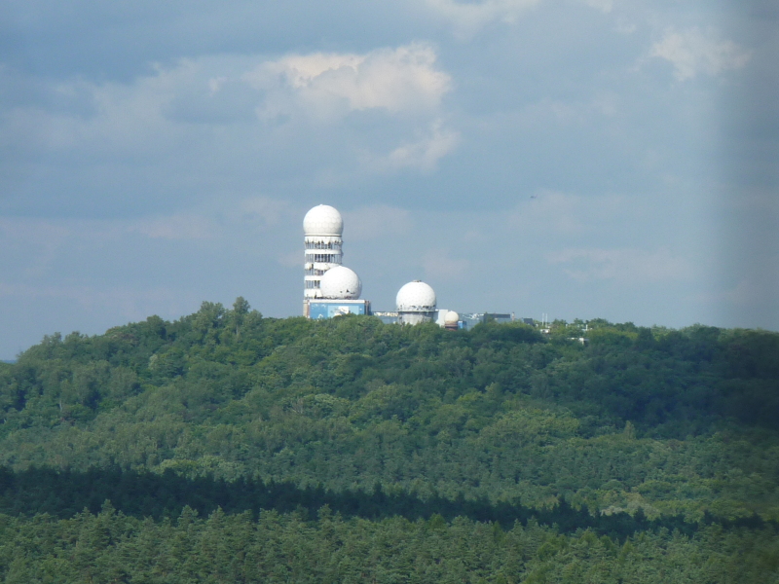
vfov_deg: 3.7
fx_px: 9137
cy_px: 292
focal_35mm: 406
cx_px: 390
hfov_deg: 4.9
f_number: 5.6
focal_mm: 37
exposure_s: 1/500
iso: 80
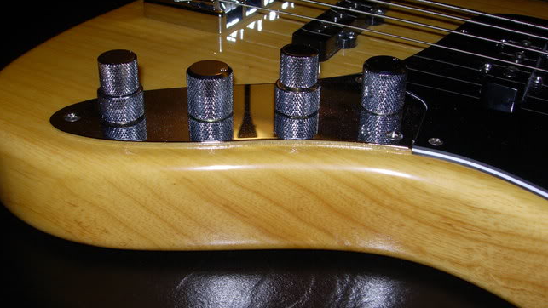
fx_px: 654
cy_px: 168
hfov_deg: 45.5
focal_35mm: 45
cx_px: 273
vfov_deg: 26.5
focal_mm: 8.5
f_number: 4.9
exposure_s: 1/64
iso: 79
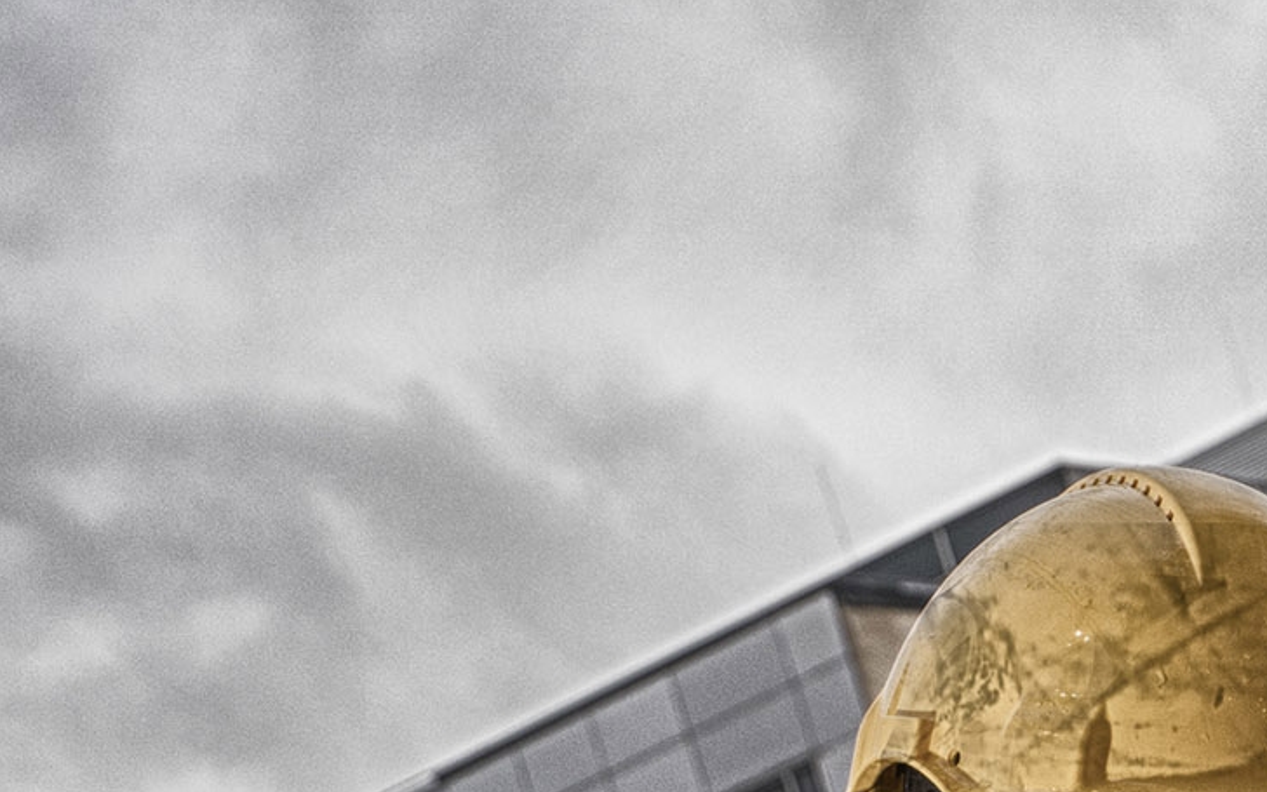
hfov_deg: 12.4
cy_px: 1564
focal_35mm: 152
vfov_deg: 8.2
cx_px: 2402
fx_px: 5249
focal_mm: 31
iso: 400
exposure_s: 1/400
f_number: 4.5
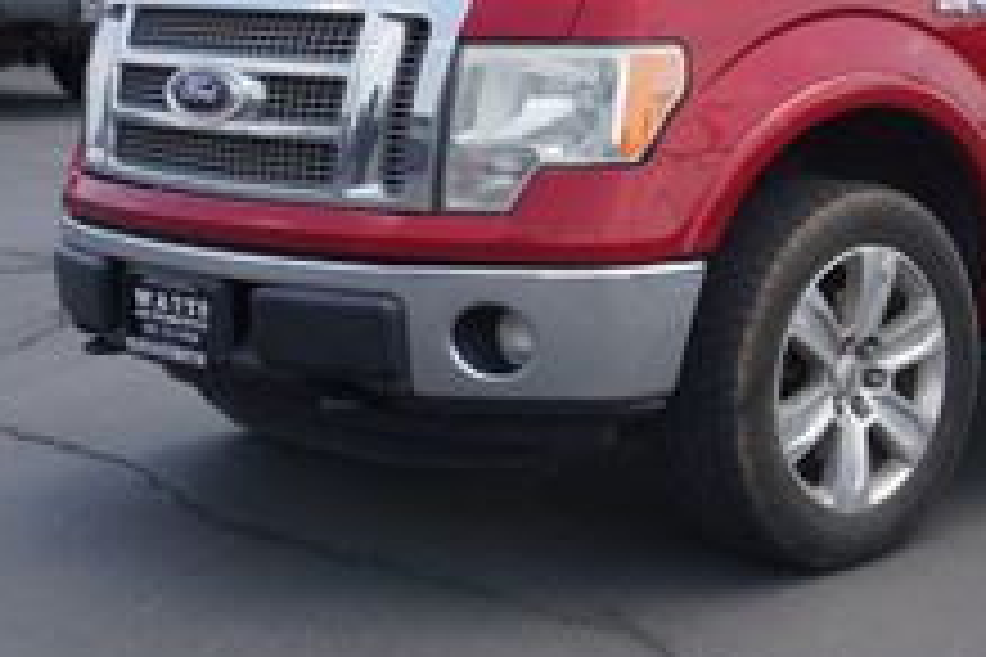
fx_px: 2024
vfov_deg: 18.3
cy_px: 169
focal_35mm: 74
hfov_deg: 26.6
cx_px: 846
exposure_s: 1/160
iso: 100
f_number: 7.1
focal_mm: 27
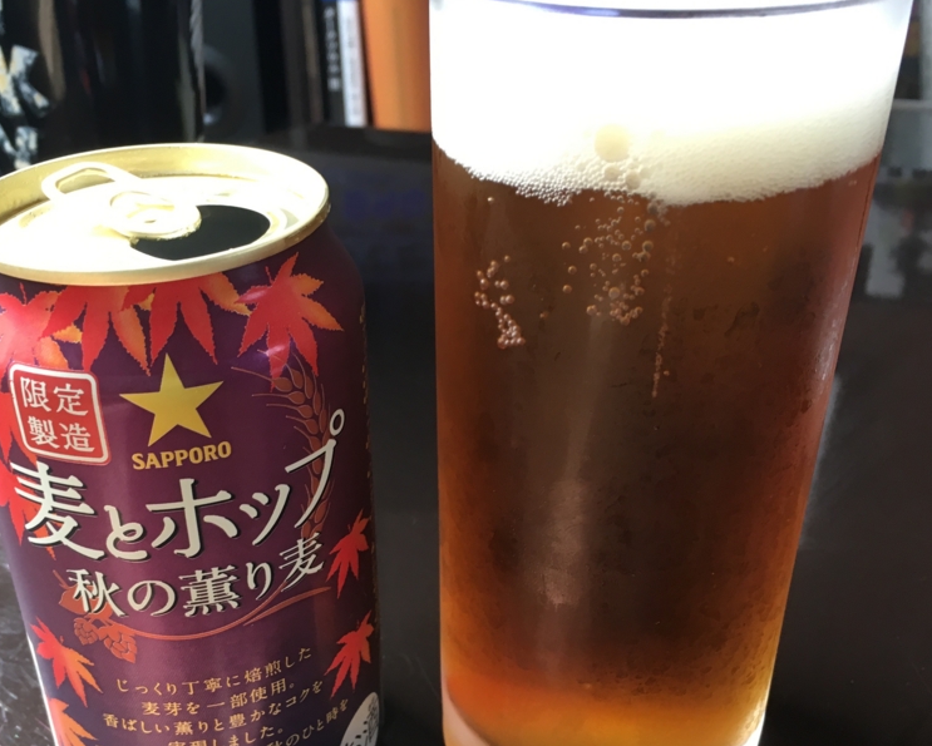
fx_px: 1076
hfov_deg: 46.7
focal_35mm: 39
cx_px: 408
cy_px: 453
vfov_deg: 38.1
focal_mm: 4.15
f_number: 2.2
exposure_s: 1/30
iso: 64
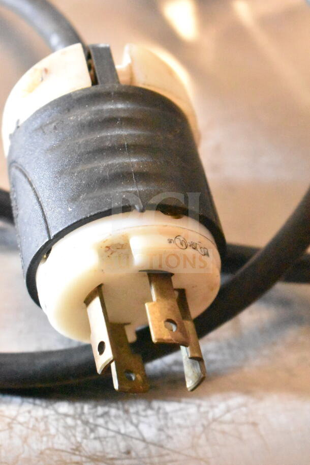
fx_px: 1065
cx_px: 155
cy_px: 232
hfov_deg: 16.6
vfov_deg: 24.6
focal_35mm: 82
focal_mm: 55
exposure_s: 1/80
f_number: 5.6
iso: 25600
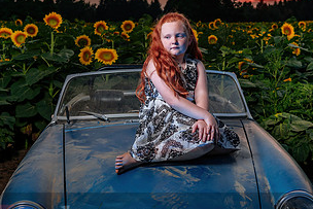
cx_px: 198
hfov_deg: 29.9
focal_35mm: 67
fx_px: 583
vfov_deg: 20.3
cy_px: 86
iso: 64
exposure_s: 1/160
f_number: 4.5
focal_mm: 35
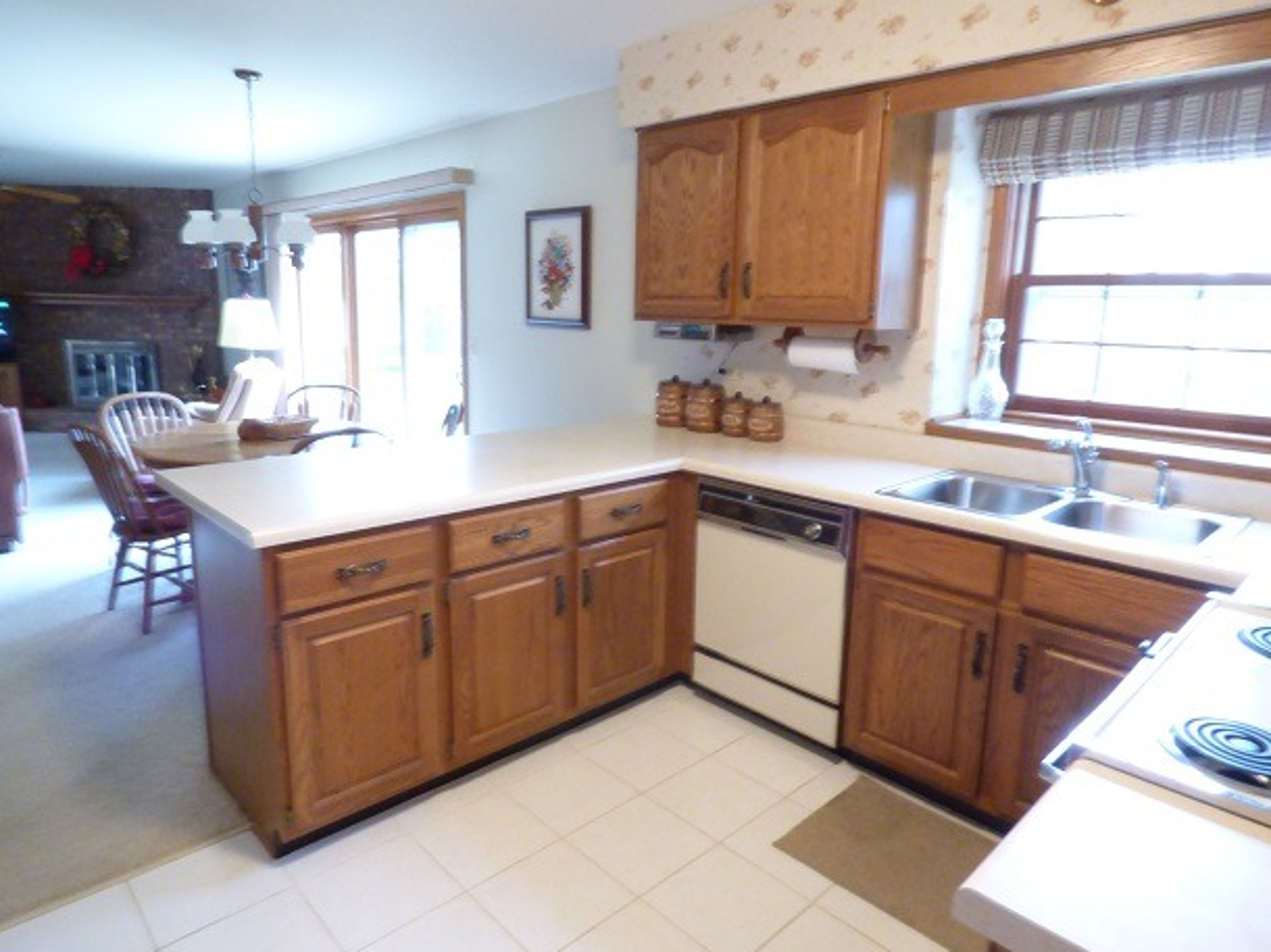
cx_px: 644
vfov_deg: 63.4
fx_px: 771
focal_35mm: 21
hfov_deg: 79.0
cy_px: 454
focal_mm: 3.58
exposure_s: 1/4
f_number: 7.1
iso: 640
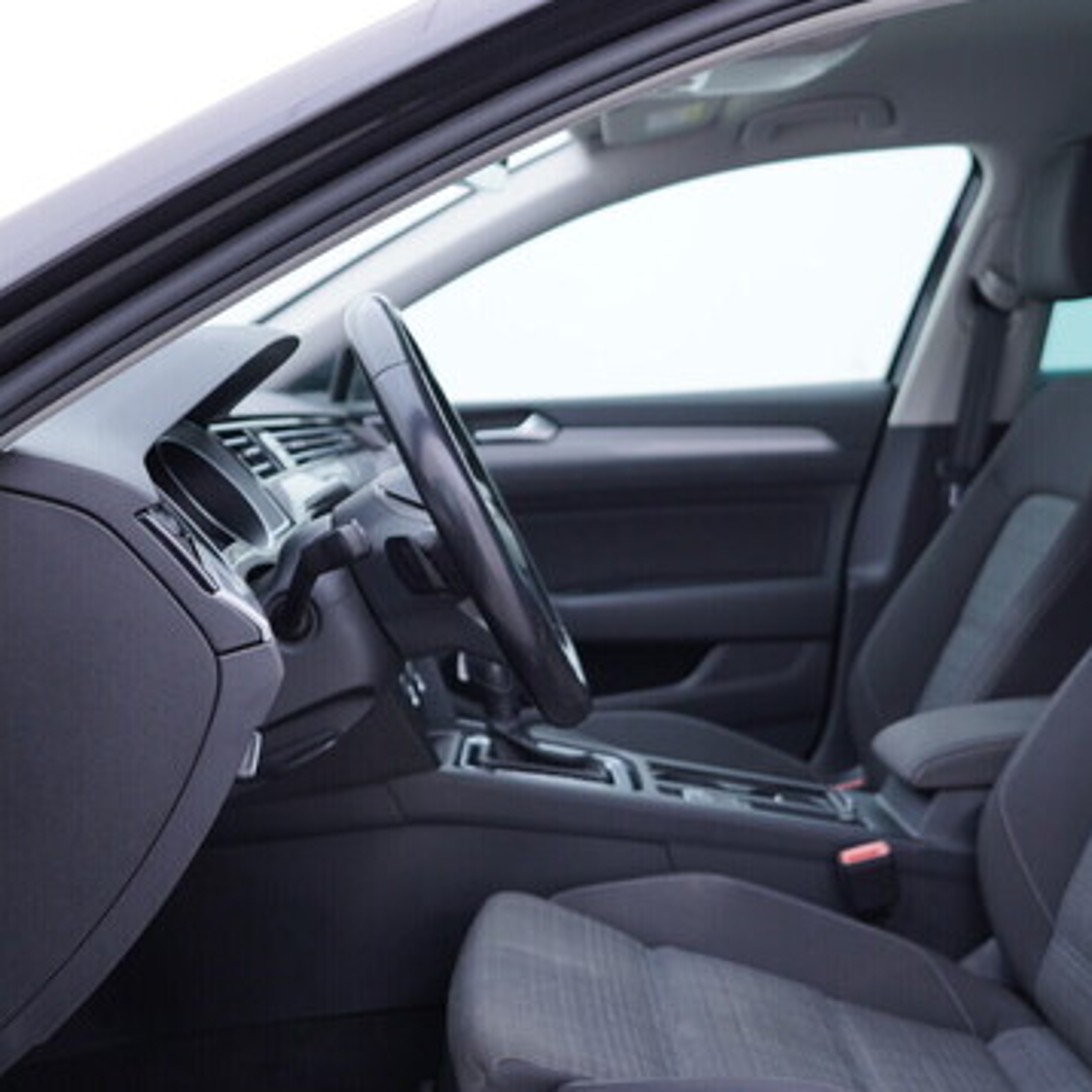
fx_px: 1677
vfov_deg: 36.1
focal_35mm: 47
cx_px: 592
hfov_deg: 36.0
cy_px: 538
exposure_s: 1/40
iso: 125
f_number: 2.8
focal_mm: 24
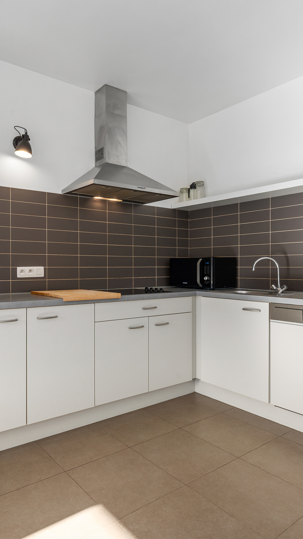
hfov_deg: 48.8
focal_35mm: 23
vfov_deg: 78.7
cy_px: 262
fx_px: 328
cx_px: 103
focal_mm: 14
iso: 250
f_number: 11
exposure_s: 1/100
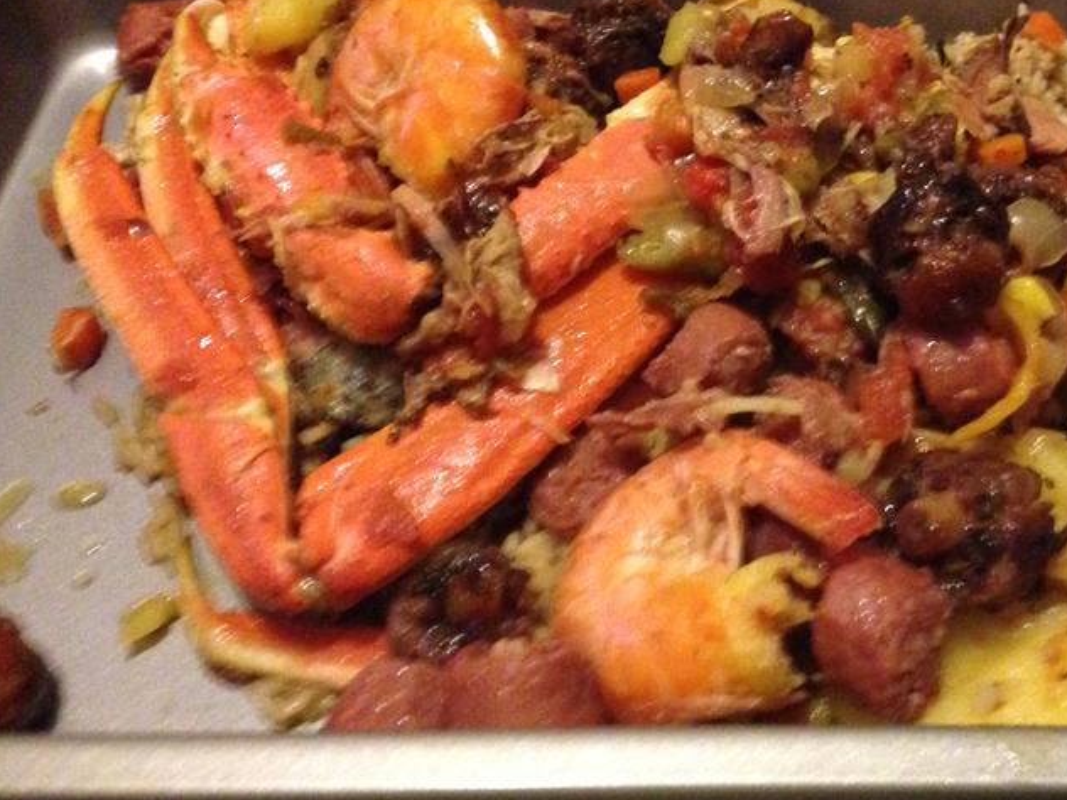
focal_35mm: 47
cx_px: 755
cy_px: 306
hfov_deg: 39.7
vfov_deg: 30.8
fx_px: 1449
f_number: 2.4
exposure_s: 1/15
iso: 800
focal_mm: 4.12
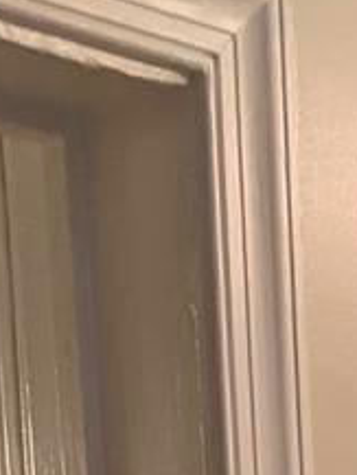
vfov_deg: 8.3
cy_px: 1548
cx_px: 738
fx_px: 2624
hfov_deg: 7.4
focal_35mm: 191
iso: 167
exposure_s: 1/120
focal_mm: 4.44
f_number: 1.8
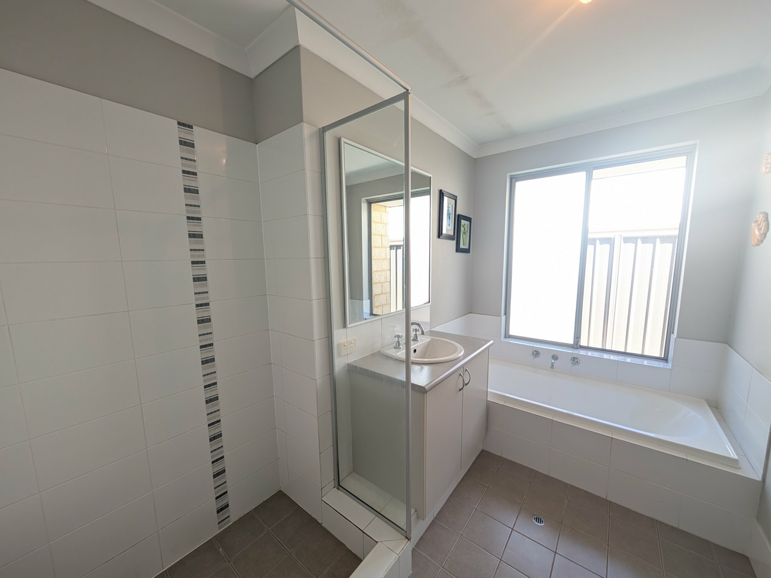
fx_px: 267
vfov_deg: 94.5
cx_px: 386
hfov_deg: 110.5
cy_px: 289
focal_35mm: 12
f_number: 1.7
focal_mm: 2.02
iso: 53
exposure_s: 1/101
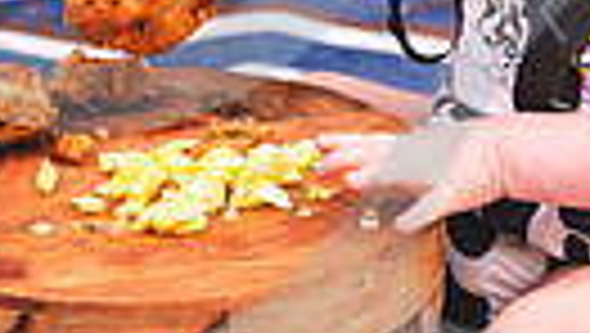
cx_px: 459
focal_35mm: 201
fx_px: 3148
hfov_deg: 10.7
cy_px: -104
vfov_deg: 6.0
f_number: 2.8
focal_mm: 56
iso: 200
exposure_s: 1/320
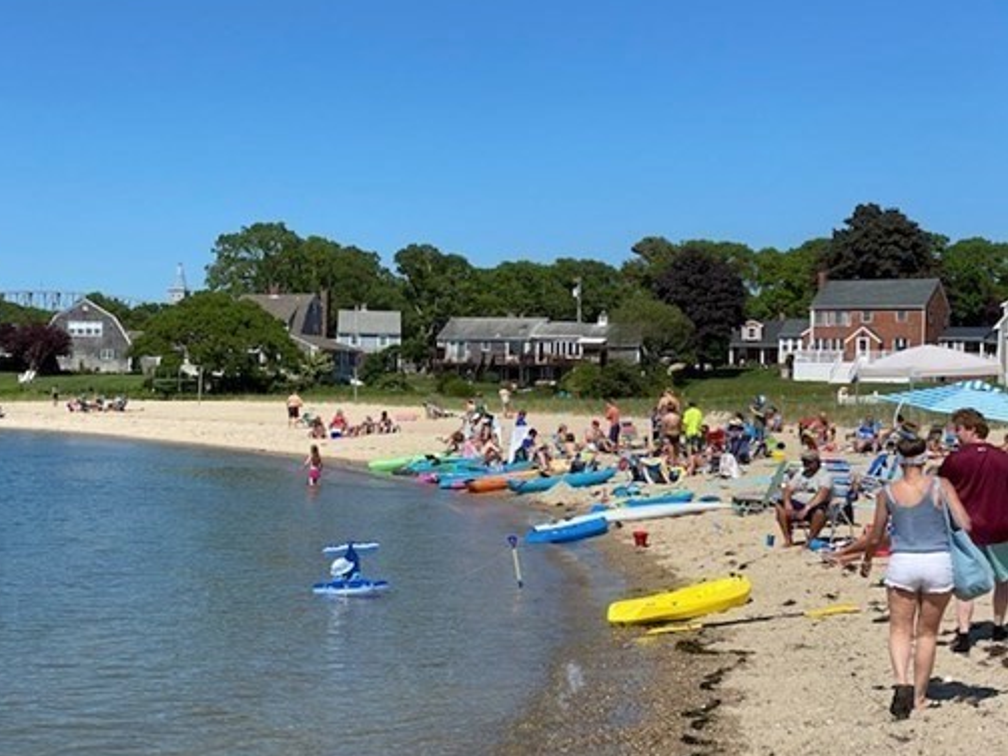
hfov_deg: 31.1
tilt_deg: +1.3
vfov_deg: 23.6
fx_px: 1805
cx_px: 409
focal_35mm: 62
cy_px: 361
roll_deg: +1.2
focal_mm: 6
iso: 20
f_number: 2
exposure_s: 1/2283
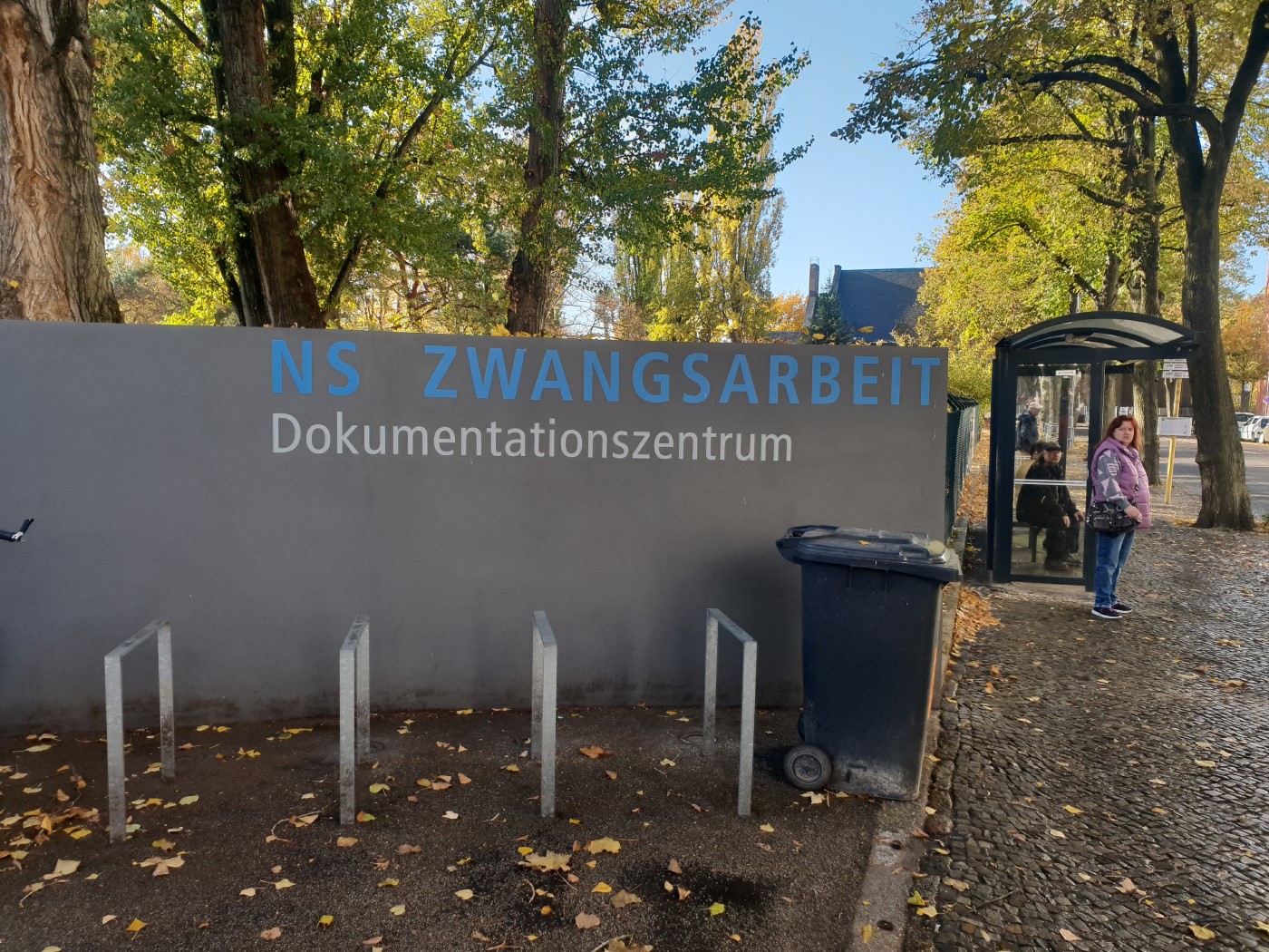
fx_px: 953
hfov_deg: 67.3
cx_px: 634
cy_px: 476
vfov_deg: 53.1
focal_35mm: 26
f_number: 2.4
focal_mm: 4.3
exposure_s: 1/102
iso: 50
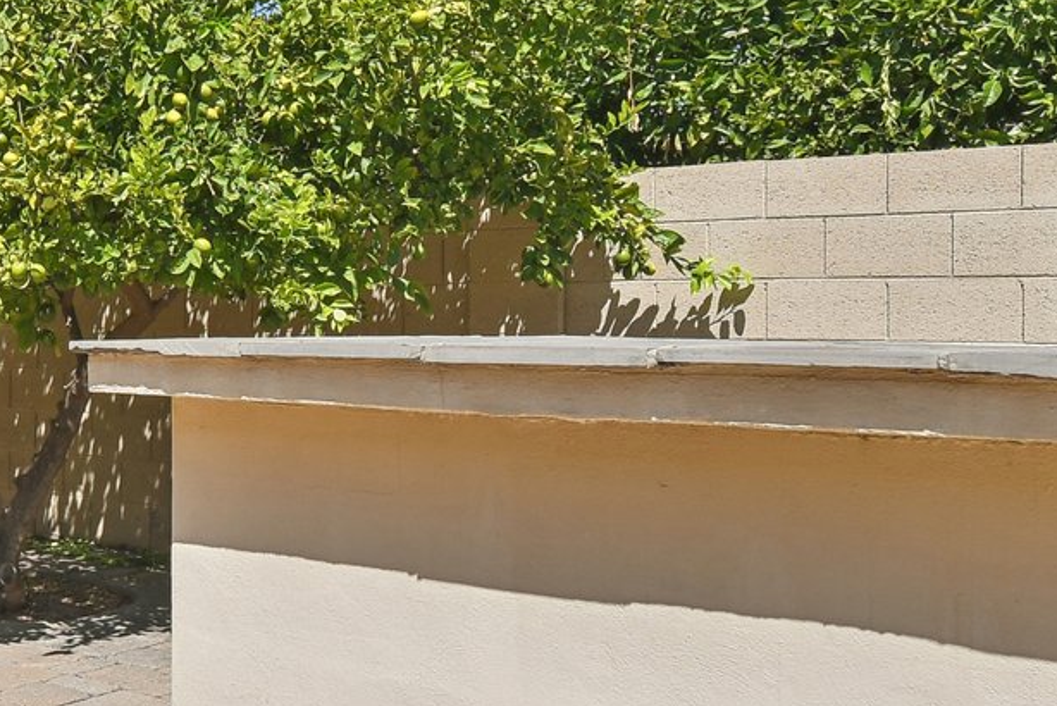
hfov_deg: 37.6
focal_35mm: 50
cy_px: 304
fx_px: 1469
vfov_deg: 27.0
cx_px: 158
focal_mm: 10
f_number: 8
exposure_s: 1/320
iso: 100
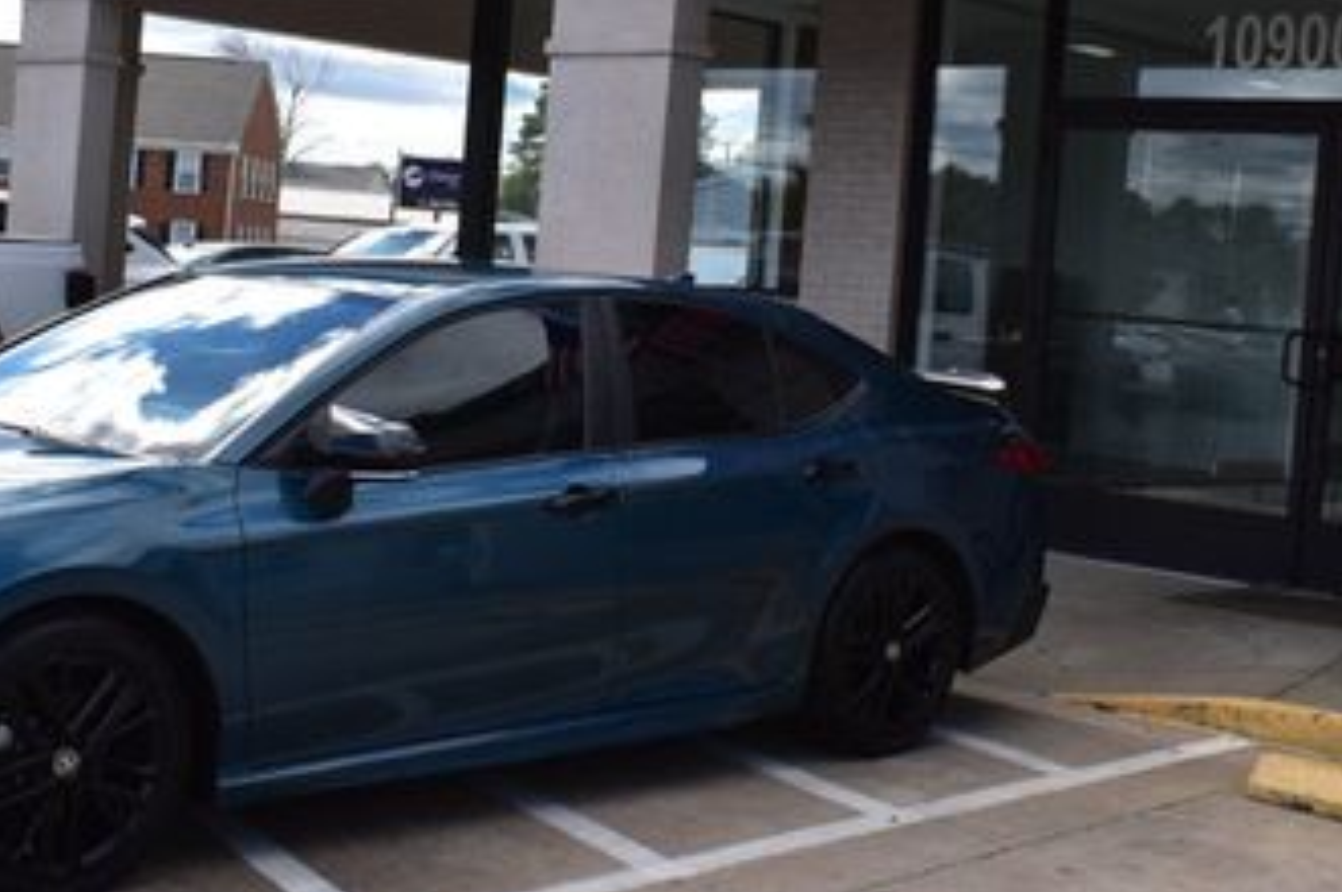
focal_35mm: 61
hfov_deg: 32.9
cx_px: 697
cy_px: 328
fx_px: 2270
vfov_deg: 22.2
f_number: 11
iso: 400
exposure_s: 1/400
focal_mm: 21
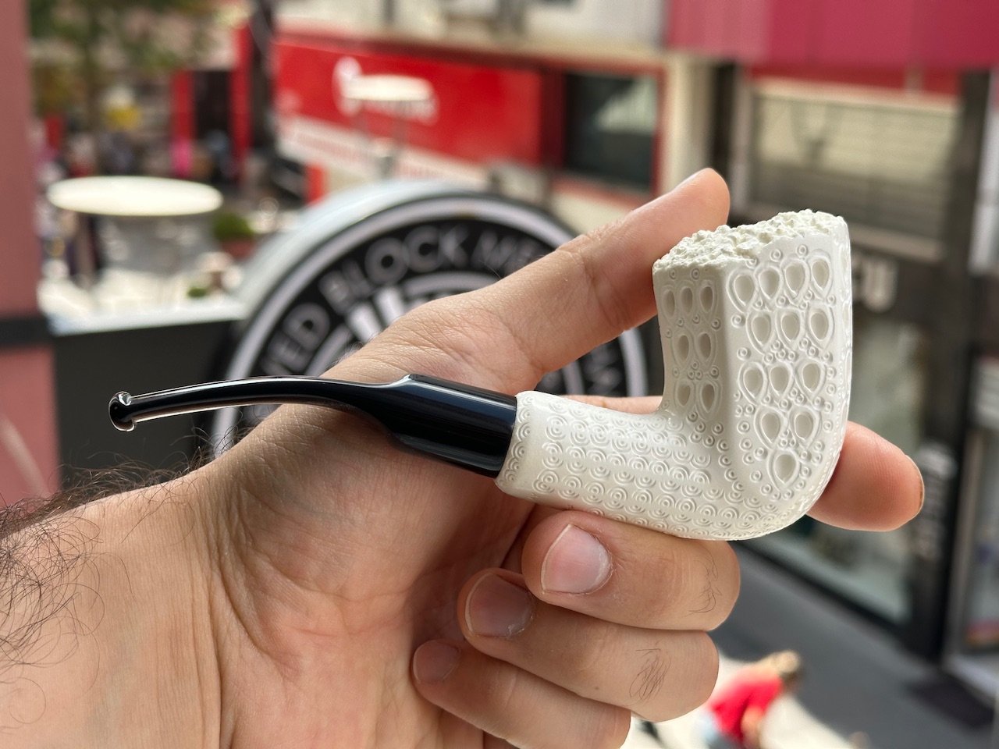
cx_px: 500
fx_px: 1385
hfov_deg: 39.7
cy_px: 374
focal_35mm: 48
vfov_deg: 30.3
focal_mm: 6.86
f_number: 1.78
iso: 64
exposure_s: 1/1030
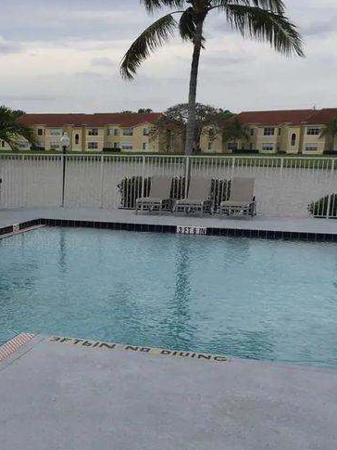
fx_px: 662
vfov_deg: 37.1
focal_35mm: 51
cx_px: 56
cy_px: 295
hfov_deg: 27.8
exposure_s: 1/1980
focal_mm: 4.15
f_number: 2.2
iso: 32
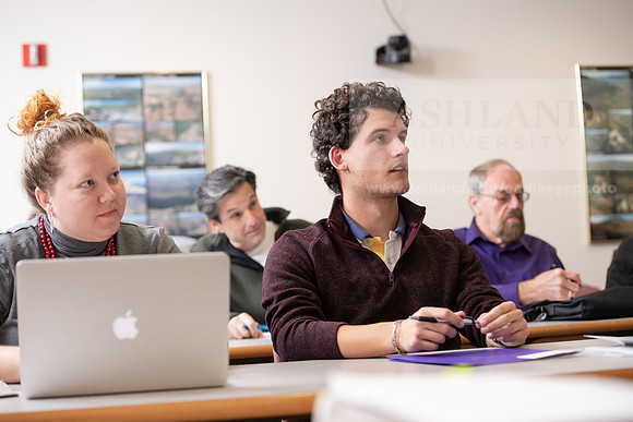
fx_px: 1231
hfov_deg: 28.8
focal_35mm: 70
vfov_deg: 19.5
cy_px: 211
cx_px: 316
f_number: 3.5
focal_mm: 70
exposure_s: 1/200
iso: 1000
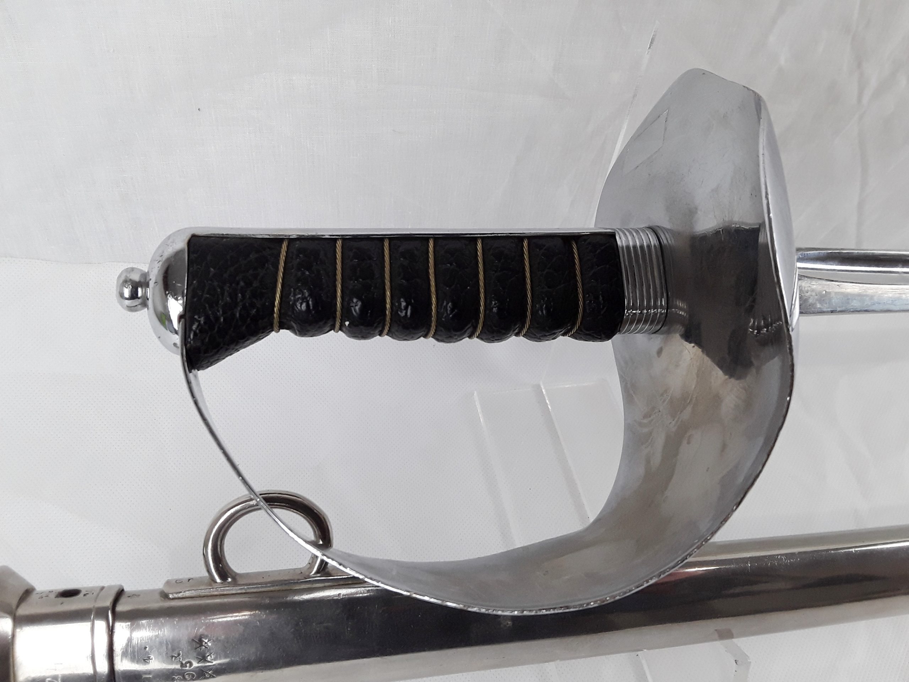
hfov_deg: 65.3
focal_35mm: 27
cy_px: 341
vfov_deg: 51.4
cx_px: 454
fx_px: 709
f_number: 1.9
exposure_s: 1/60
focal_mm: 2.91
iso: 50
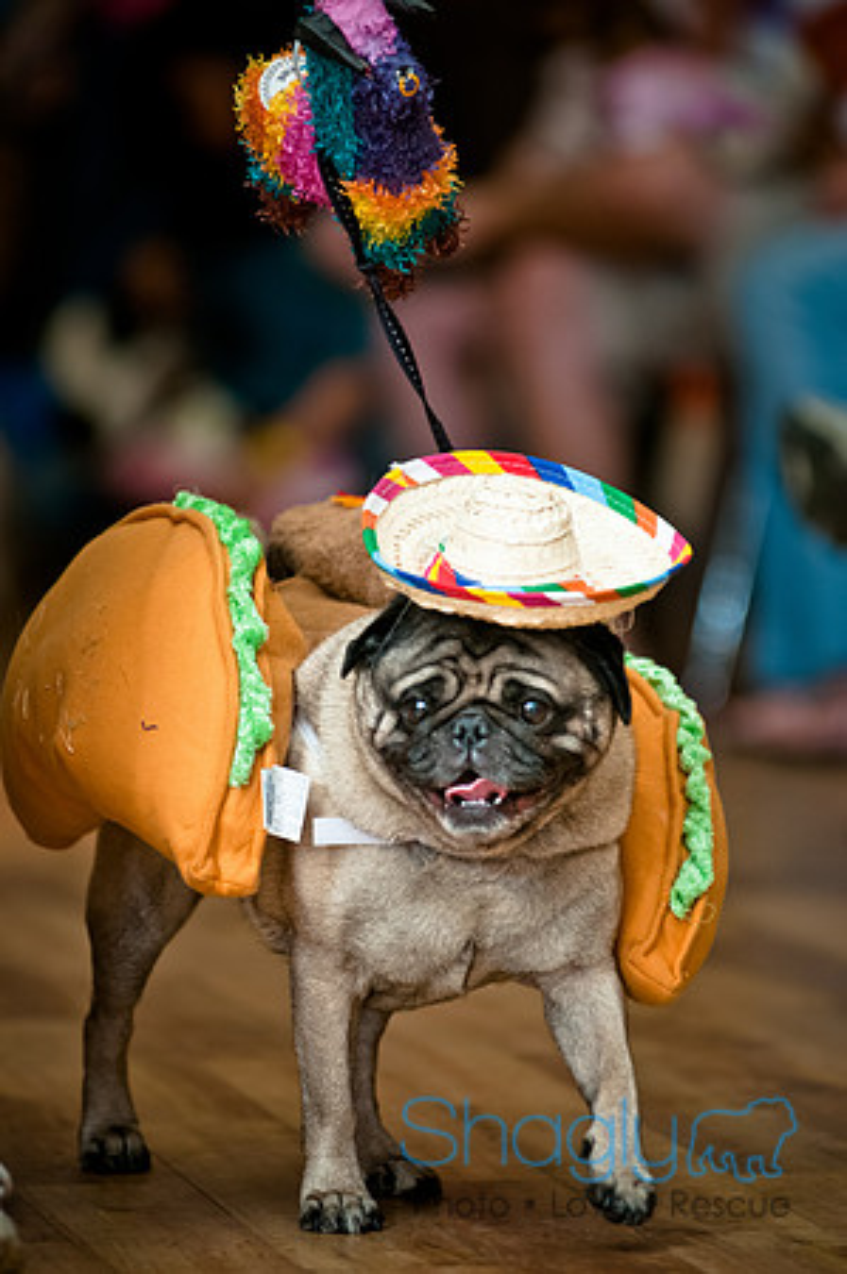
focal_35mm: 300
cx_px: 424
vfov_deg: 6.9
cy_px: 637
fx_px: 10611
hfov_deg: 4.6
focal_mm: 200
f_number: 2.8
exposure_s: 1/200
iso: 200
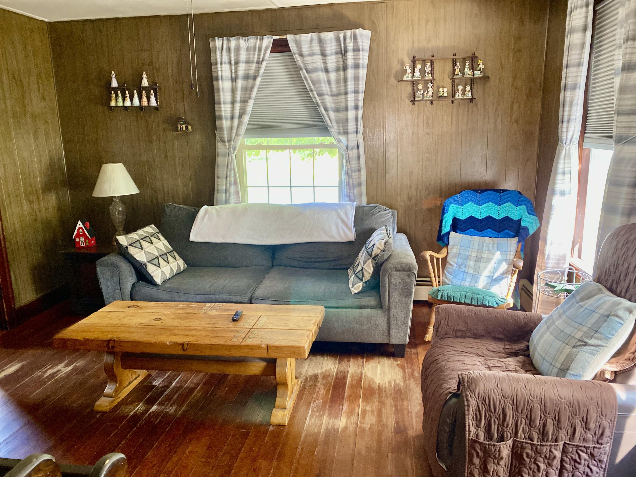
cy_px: 238
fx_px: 478
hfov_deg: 67.3
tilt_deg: -10.9
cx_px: 318
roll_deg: +0.4
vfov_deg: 53.1
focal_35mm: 26
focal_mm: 4.25
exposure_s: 1/40
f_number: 1.8
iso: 500
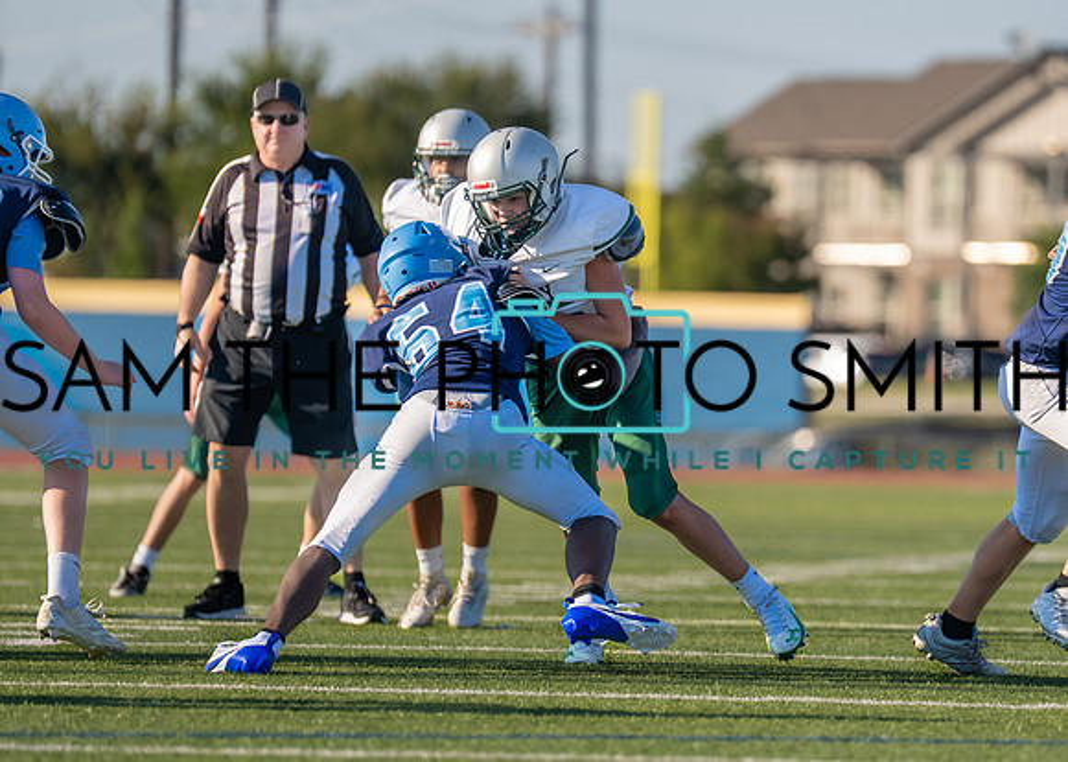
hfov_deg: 5.7
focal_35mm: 352
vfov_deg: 4.1
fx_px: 10677
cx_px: 684
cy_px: 400
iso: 250
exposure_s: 1/4000
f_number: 2.8
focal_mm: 200
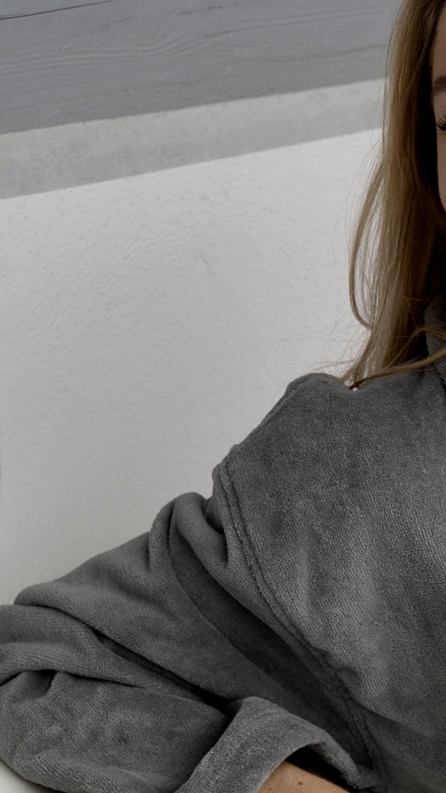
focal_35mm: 105
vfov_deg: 20.4
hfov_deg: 11.5
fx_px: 2208
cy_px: 408
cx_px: 365
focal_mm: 35
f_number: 5.6
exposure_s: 1/400
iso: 200
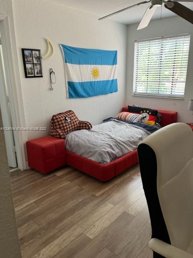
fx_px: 193
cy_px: 129
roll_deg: +0.6
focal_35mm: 26
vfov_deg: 67.3
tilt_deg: -16.1
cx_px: 96
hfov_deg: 53.1
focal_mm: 5.1
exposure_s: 1/60
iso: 80
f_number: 1.6
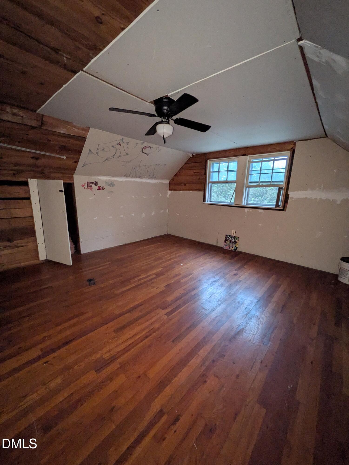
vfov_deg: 102.0
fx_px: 188
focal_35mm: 14
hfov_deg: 85.7
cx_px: 174
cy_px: 232
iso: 519
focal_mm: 1.83
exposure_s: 1/20
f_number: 2.2
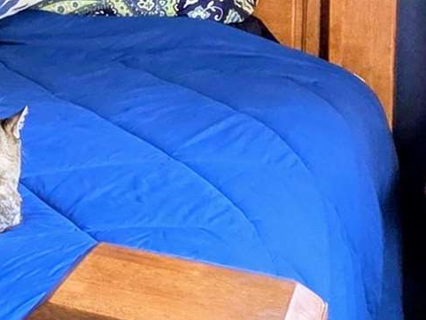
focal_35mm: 83
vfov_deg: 16.7
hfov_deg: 19.4
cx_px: -273
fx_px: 1022
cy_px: -106
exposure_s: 1/120
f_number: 1.9
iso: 80
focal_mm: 2.2
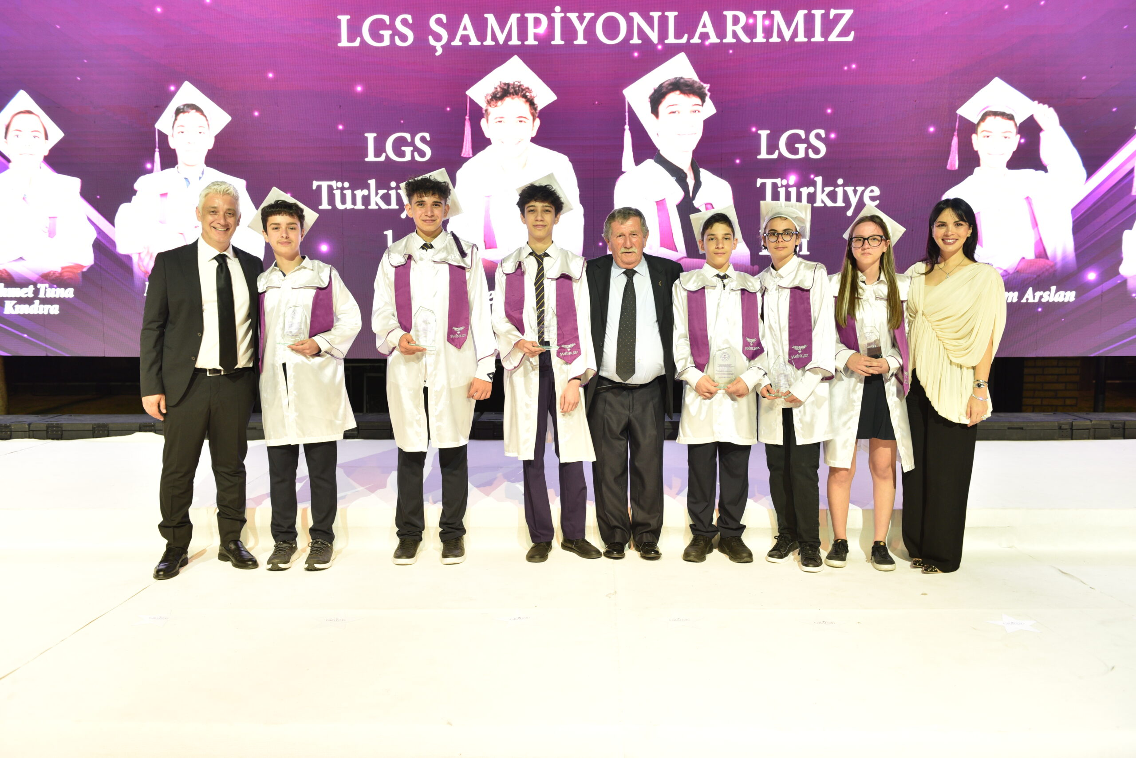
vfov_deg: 45.0
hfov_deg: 63.6
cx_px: 568
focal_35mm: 29
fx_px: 915
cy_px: 379
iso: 500
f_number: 4
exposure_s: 1/160
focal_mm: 29
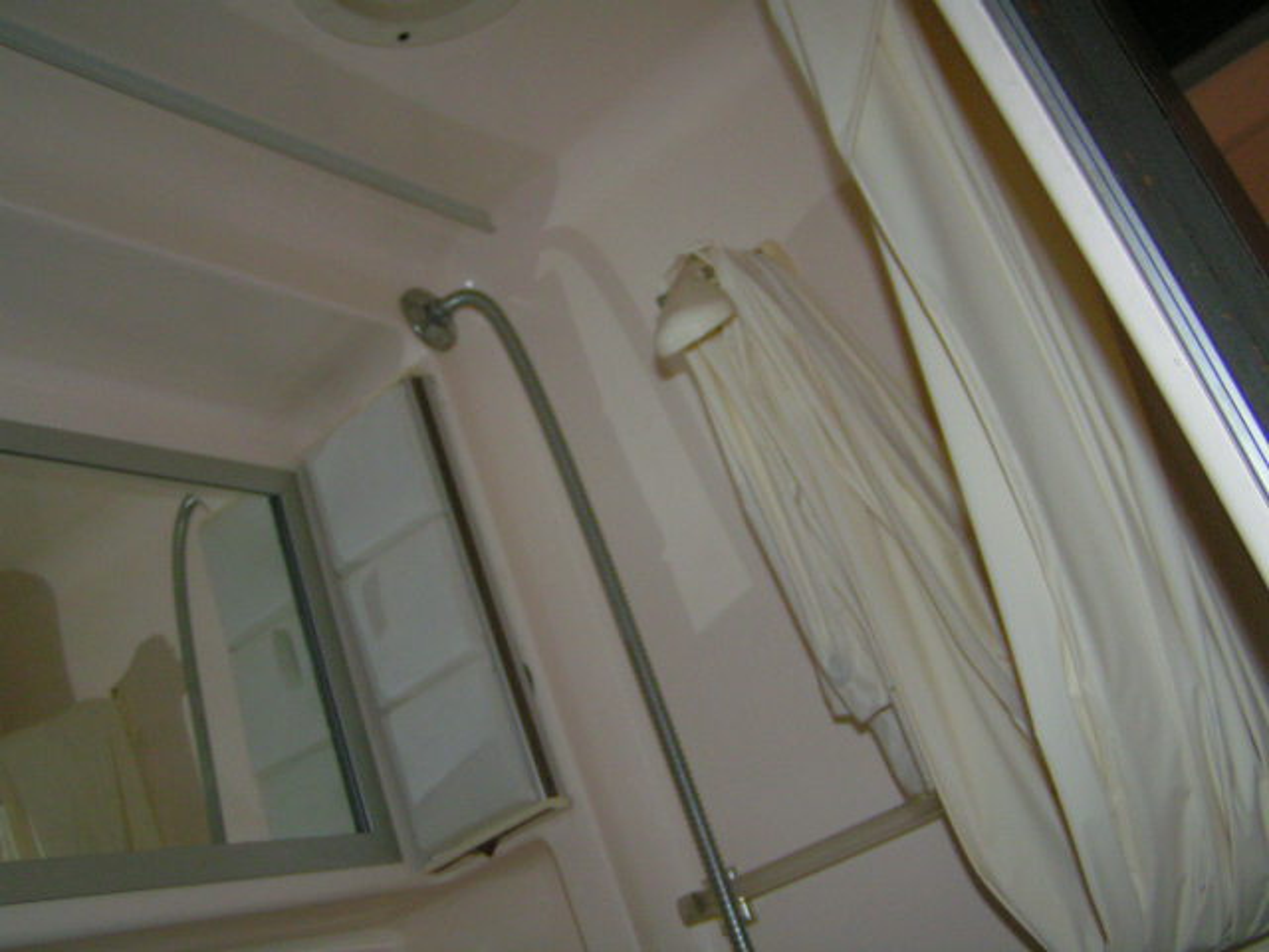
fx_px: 1393
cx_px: 634
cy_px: 476
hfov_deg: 49.0
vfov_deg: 37.7
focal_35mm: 38
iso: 200
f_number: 2.8
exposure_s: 1/40
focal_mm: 5.8
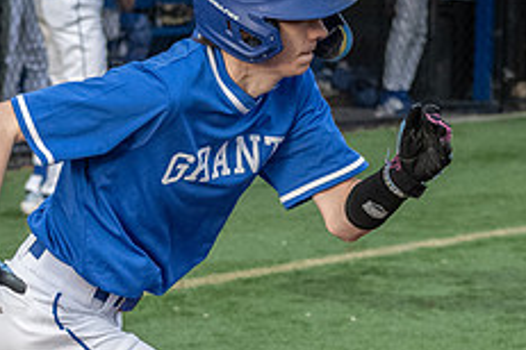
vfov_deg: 4.7
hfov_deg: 7.1
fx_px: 4252
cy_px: 218
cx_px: 135
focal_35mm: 291
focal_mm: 80
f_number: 5.6
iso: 2800
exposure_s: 1/1600
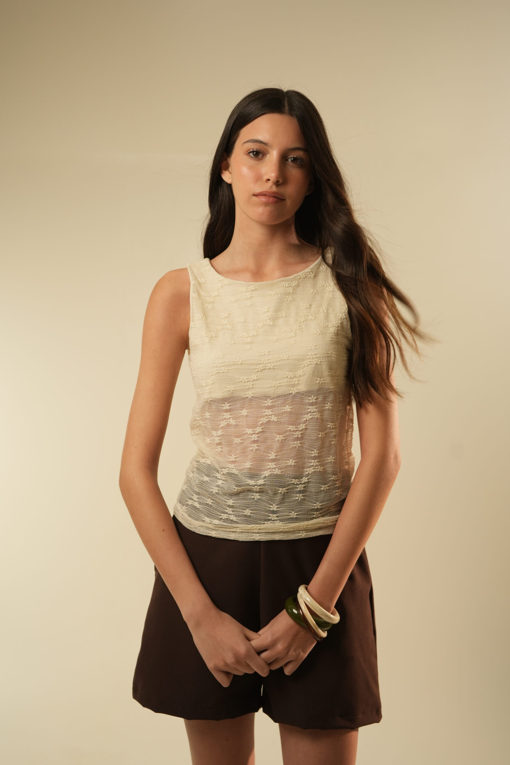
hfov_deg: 27.0
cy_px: 382
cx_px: 255
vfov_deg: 39.6
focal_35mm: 50
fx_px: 1062
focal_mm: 50
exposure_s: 1/125
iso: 500
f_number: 4
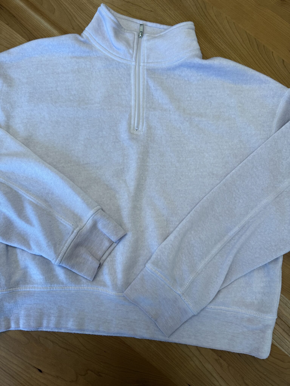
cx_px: 145
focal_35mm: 24
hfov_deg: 56.8
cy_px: 193
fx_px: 268
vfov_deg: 71.6
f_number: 1.78
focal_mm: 6.76
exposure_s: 1/60
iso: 125
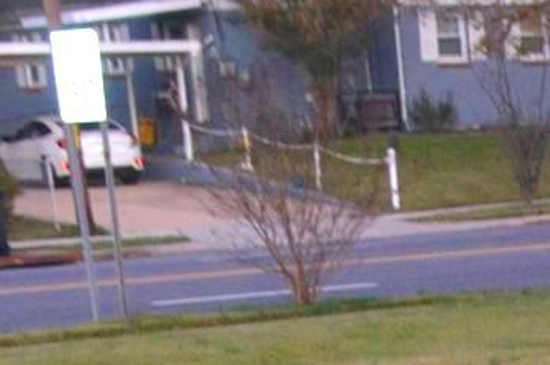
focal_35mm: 160
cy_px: 883
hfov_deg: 11.9
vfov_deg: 7.9
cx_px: 965
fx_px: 2442
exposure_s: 1/60
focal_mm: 18
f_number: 3.5
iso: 1400
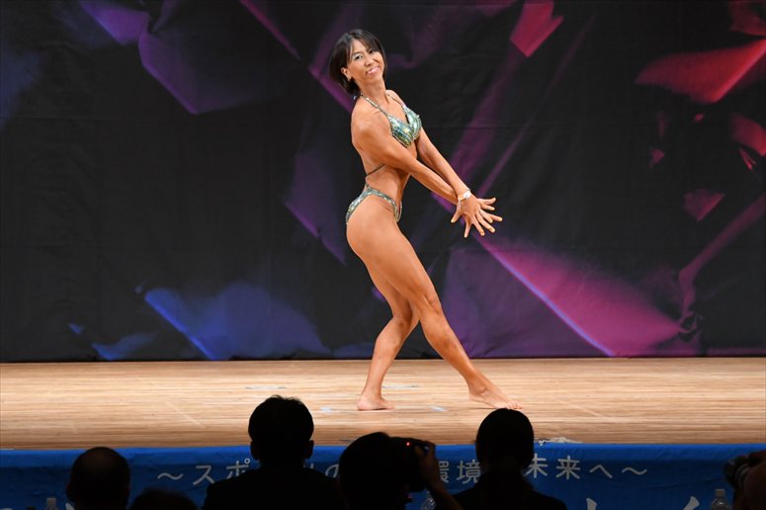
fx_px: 5423
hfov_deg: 8.1
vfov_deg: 5.4
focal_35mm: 255
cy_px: 255
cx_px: 383
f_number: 5.6
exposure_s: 1/400
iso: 3200
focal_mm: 170
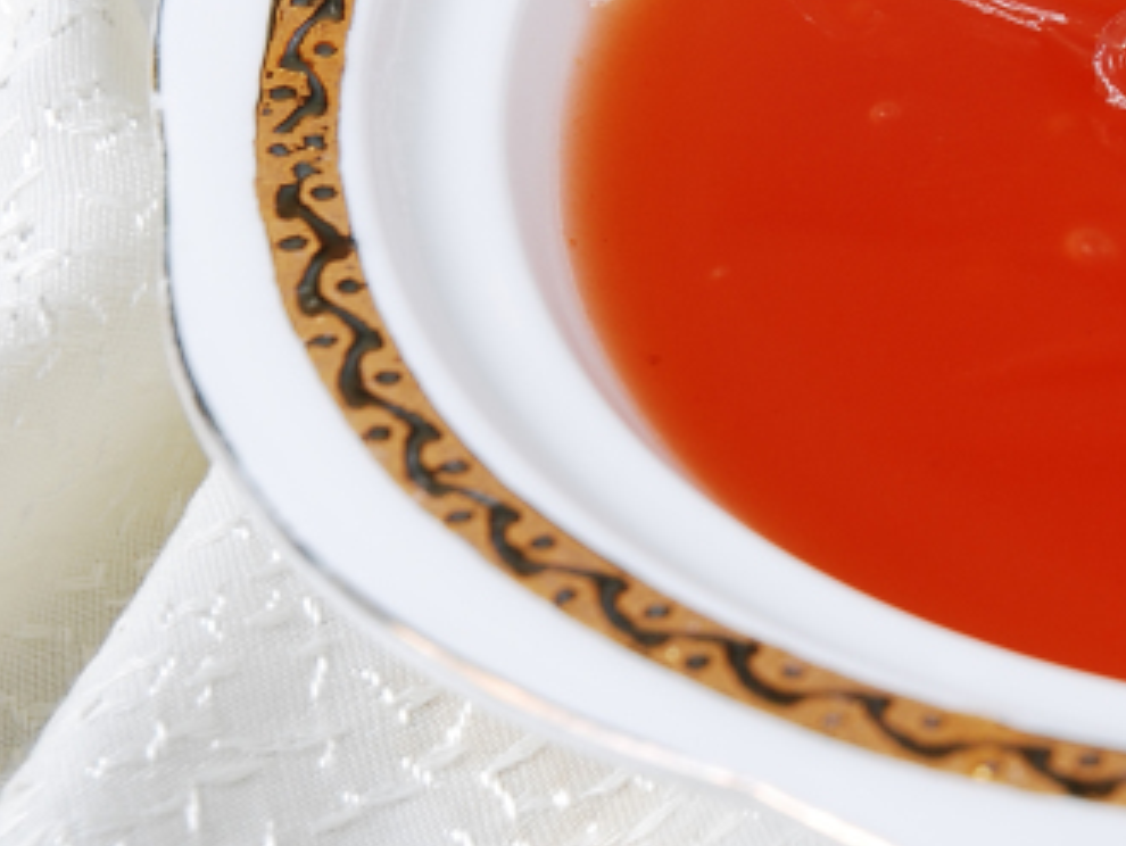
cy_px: 22
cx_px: 1518
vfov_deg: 7.2
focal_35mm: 206
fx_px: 6706
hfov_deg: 9.4
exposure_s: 1/160
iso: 100
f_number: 8
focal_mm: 46
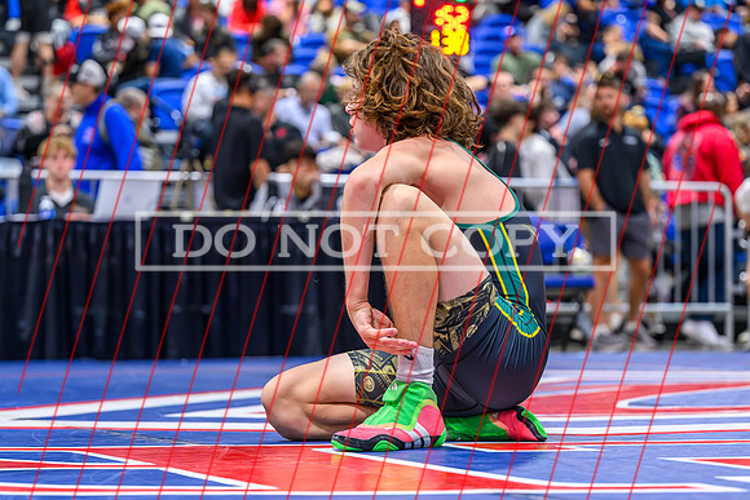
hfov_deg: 17.7
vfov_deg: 11.9
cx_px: 395
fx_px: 2406
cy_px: 311
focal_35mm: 115
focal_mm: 82
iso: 3200
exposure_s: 1/640
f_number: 2.8
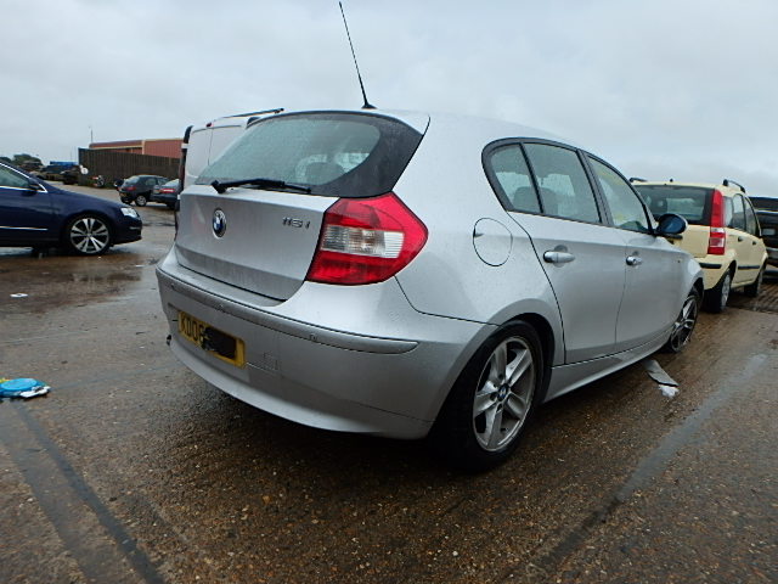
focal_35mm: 21
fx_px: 472
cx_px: 389
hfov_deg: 79.0
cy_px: 292
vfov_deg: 63.4
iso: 125
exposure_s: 1/500
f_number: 3.5
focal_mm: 3.7
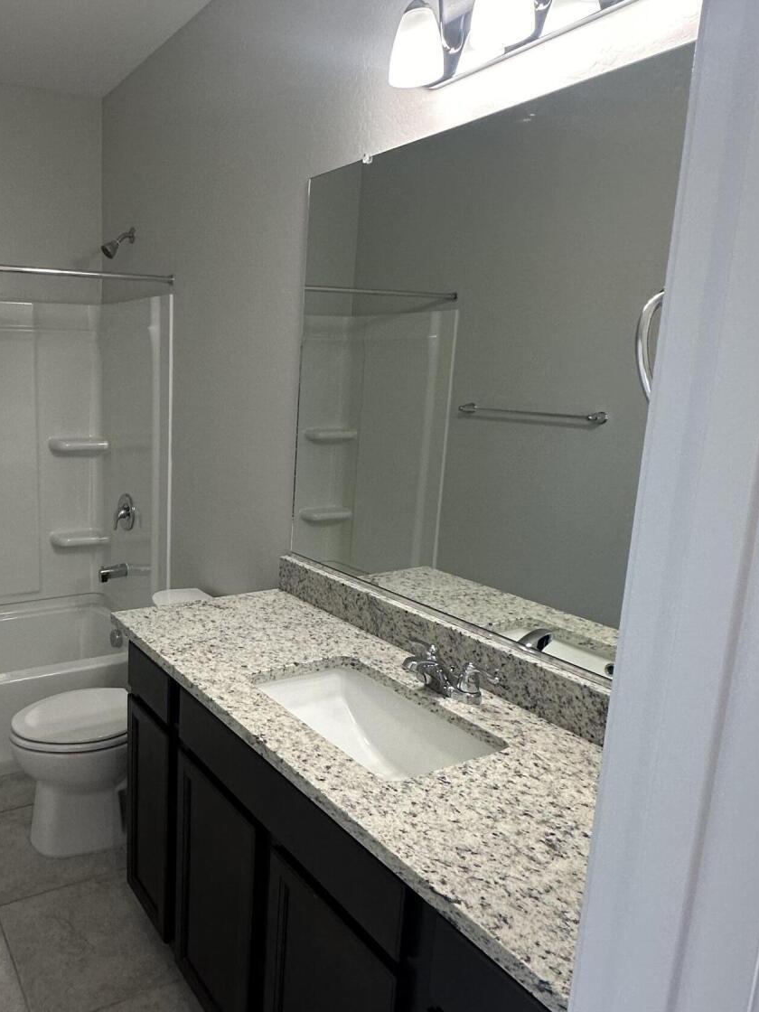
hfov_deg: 51.5
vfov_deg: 69.4
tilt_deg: -10.3
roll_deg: -0.9
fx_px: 731
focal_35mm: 25
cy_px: 499
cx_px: 153
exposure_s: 1/120
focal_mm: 2.22
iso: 160
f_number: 2.2
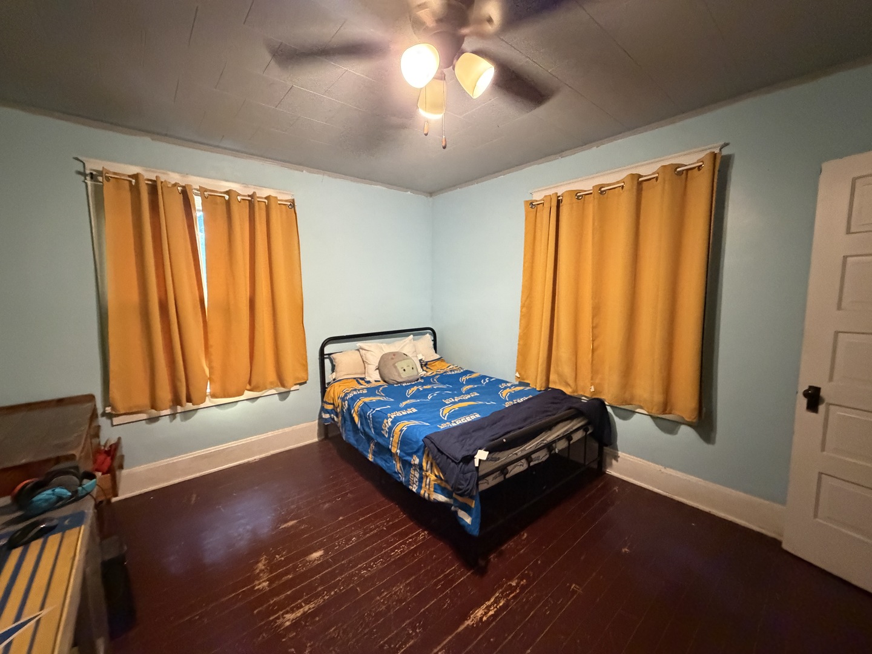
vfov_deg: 85.7
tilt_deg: -6.8
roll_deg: +0.9
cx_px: 436
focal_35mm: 14
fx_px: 353
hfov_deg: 102.1
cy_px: 327
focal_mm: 2.22
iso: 1000
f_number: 2.2
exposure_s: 1/60
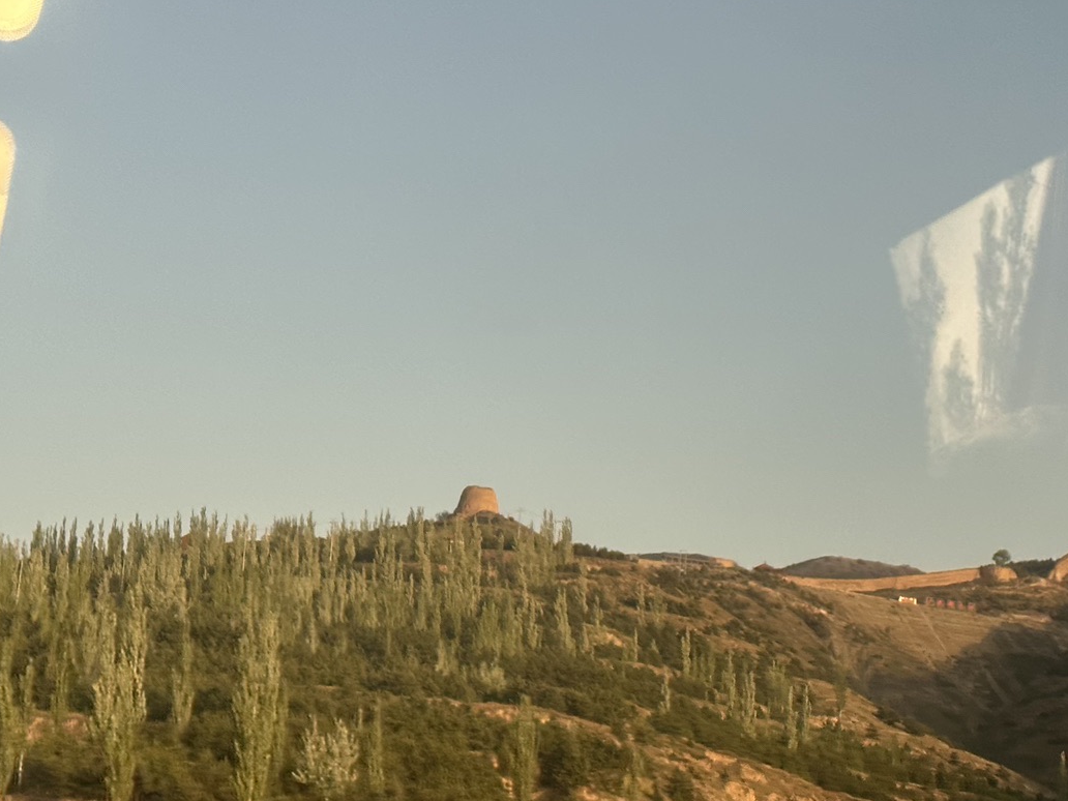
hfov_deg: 21.1
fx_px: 2869
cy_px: 254
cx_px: 651
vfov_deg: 15.9
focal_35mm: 93
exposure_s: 1/171
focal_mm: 6.86
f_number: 1.78
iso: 64
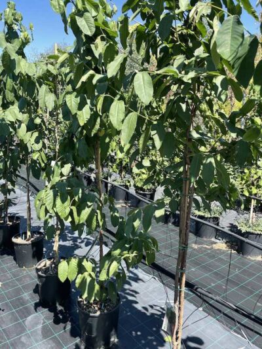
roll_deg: -7.3
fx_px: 262
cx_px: 131
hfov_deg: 53.1
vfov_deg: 67.3
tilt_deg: -9.6
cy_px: 174
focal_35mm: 26
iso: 32
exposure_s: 1/1304
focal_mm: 4.2
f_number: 1.6
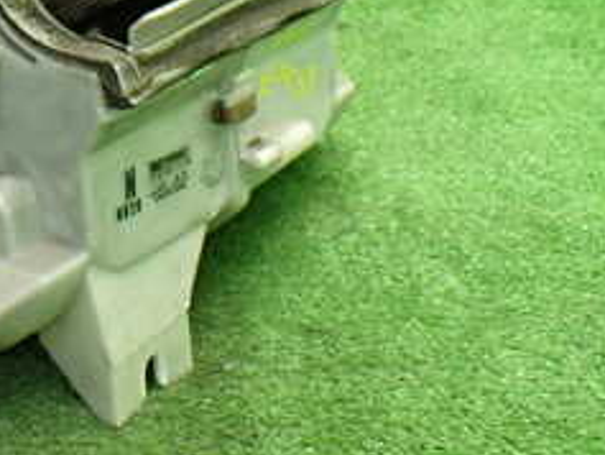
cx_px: -77
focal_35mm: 76
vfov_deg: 18.6
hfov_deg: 23.9
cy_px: -51
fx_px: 1329
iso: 800
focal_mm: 5.4
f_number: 2.3
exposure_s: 1/80
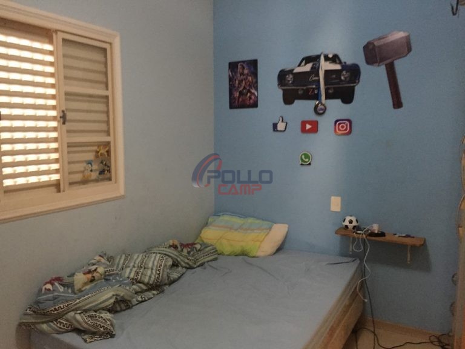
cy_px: 174
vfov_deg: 48.2
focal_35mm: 29
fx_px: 390
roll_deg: -1.9
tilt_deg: -4.3
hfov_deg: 61.7
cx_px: 232
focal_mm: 4.15
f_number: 2.2
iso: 500
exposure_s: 1/15
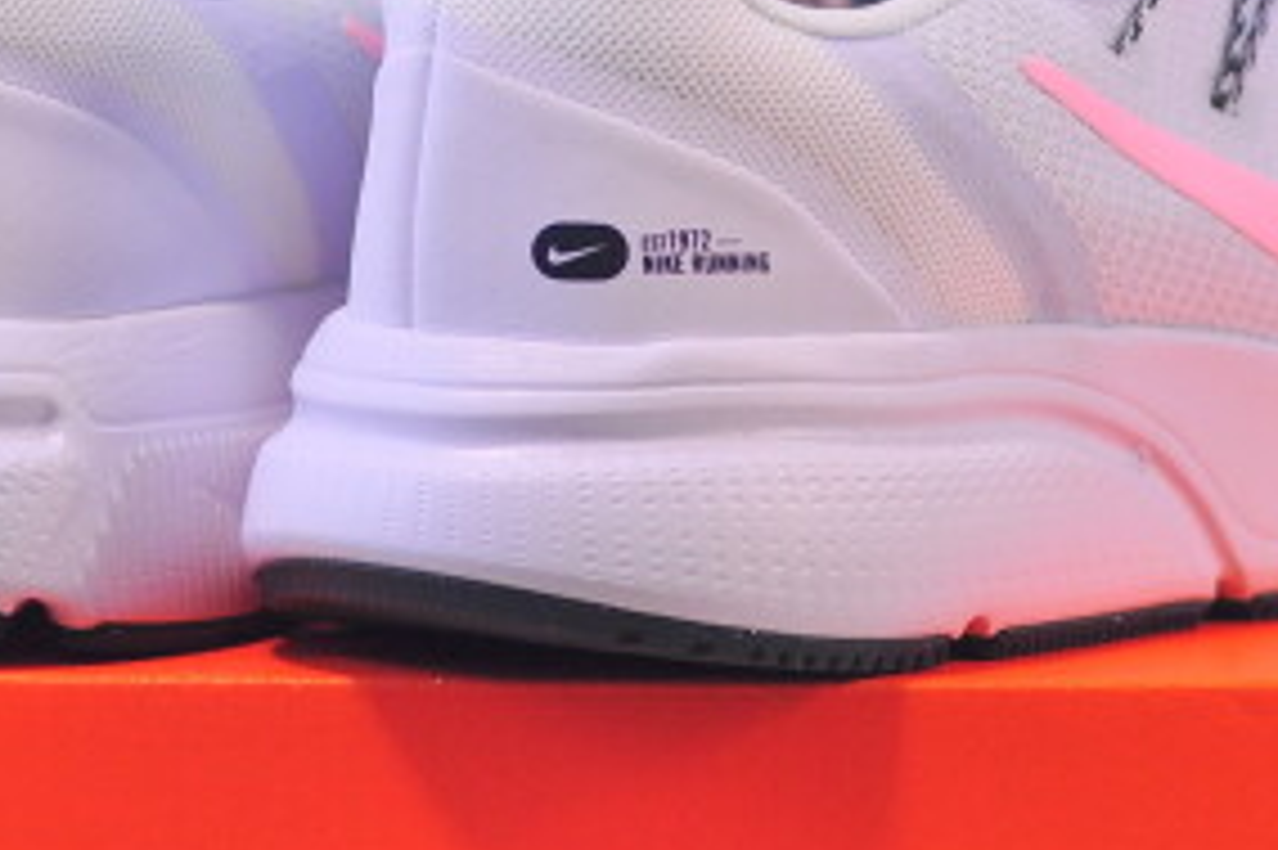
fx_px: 7486
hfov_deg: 9.8
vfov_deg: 6.4
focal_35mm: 211
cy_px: -281
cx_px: 634
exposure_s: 1/320
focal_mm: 50
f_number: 2.5
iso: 250
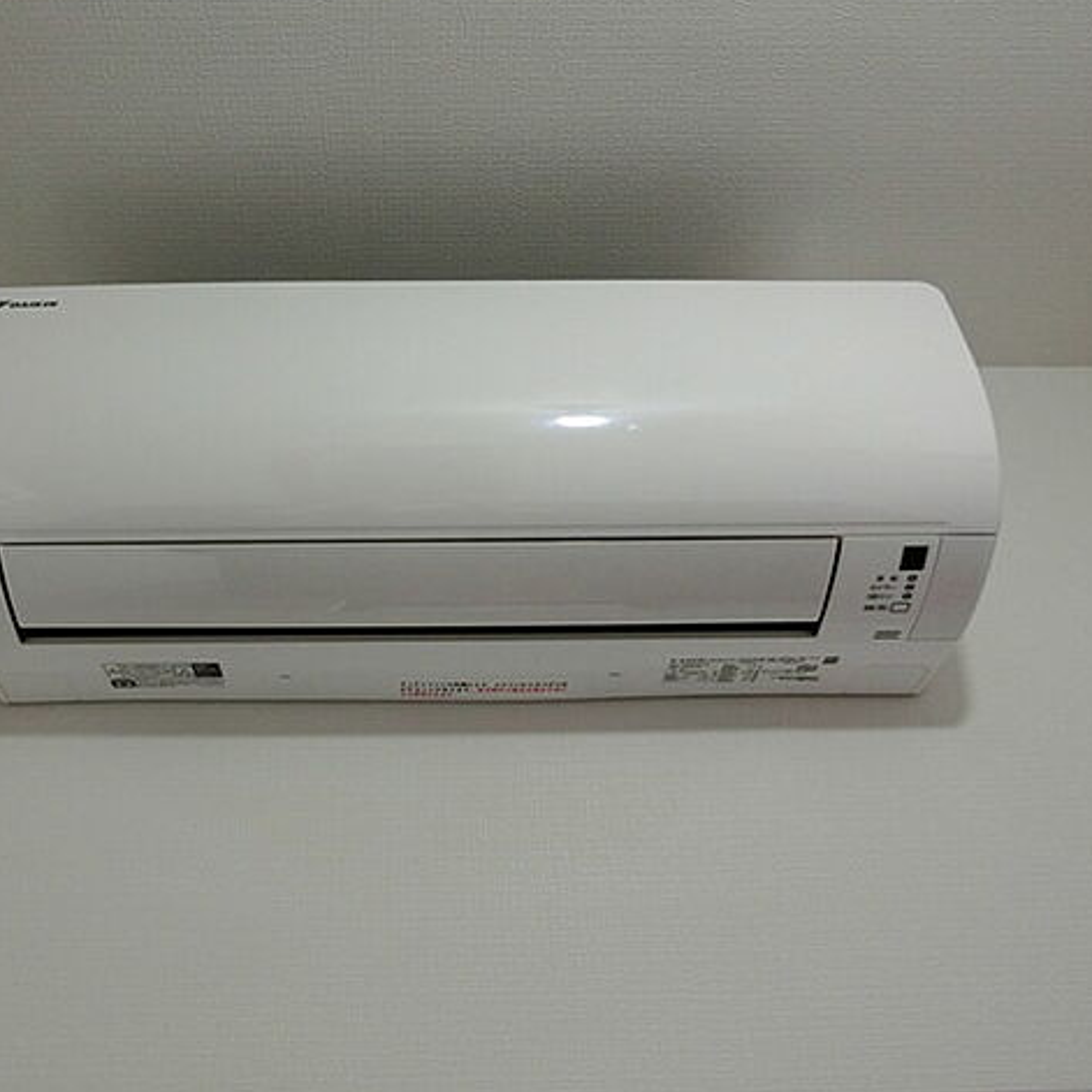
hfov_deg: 53.5
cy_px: 540
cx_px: 420
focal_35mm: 30
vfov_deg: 54.0
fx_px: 1071
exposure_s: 1/125
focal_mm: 4.5
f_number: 3.5
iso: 250
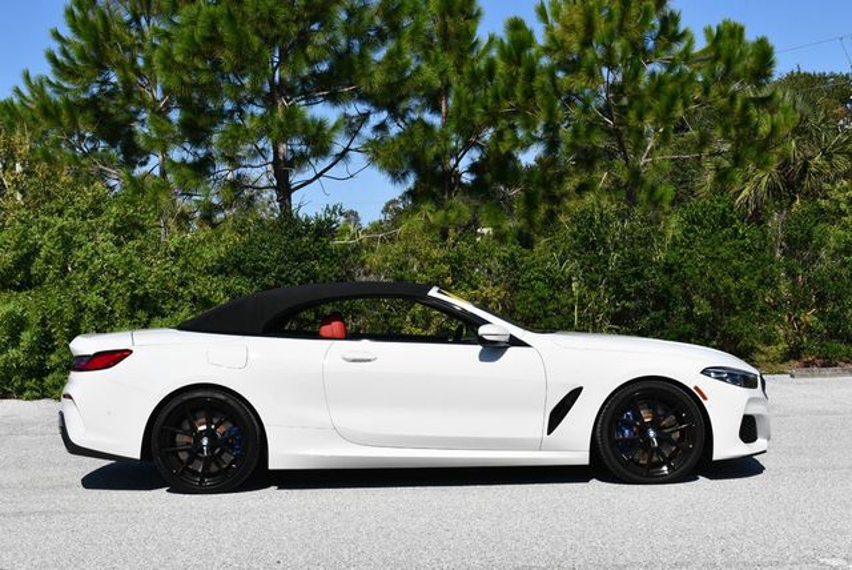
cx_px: 426
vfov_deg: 24.2
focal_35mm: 56
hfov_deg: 35.6
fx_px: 1327
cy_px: 285
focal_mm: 28
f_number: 9
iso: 100
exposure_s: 1/320
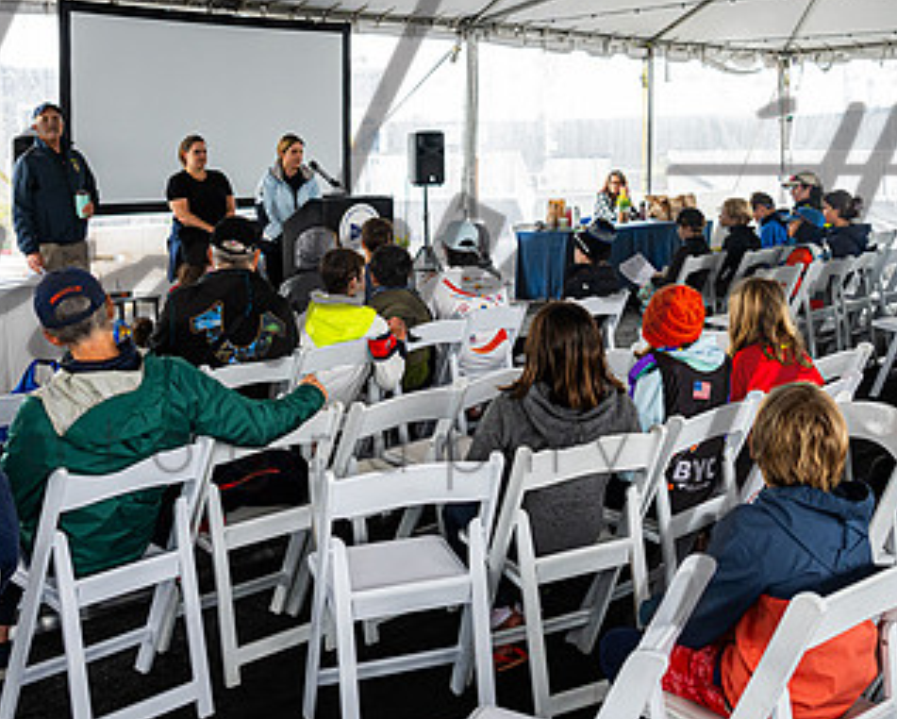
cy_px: 238
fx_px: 1169
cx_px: 473
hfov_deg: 42.0
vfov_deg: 33.9
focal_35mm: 44
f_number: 4
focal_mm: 24
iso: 800
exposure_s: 1/320
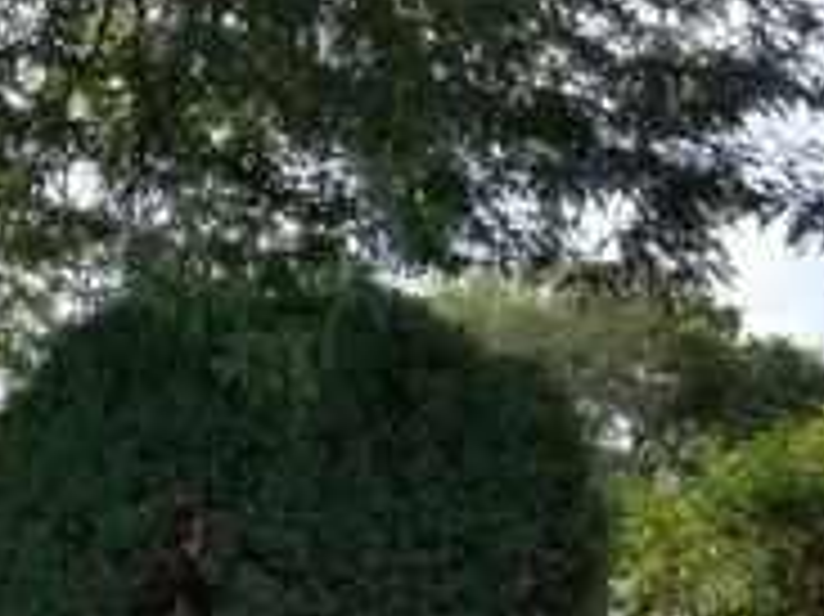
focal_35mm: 91
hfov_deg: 19.0
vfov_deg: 15.9
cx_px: -401
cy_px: 620
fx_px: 2165
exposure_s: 1/2048
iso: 50
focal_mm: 4.2
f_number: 1.7
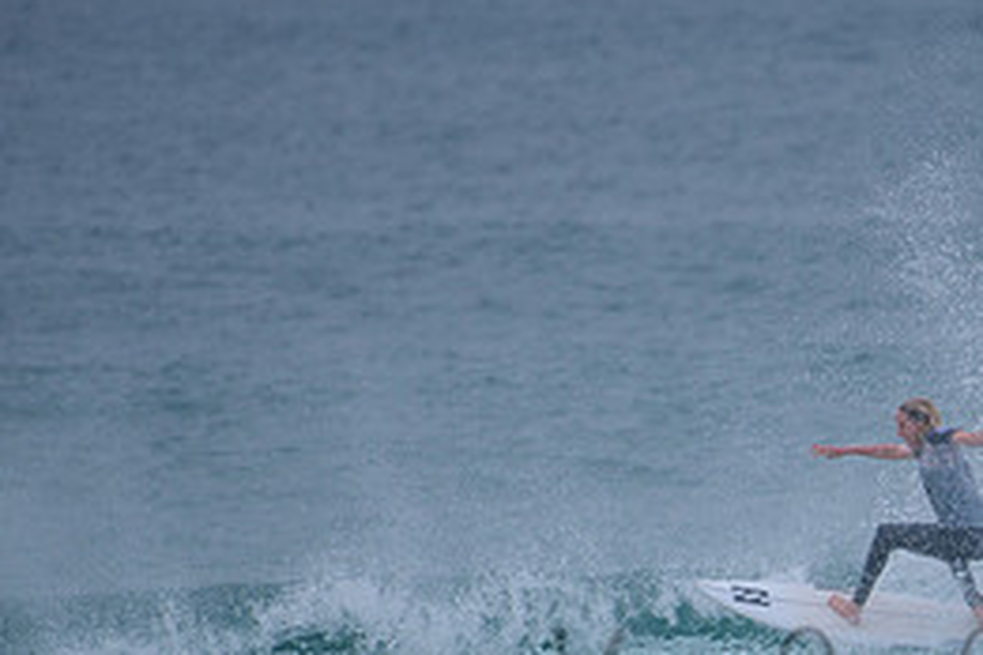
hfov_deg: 1.9
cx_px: 942
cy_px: 653
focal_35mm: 1113
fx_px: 30389
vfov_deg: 1.2
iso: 280
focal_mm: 500
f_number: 5.6
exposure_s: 1/2000
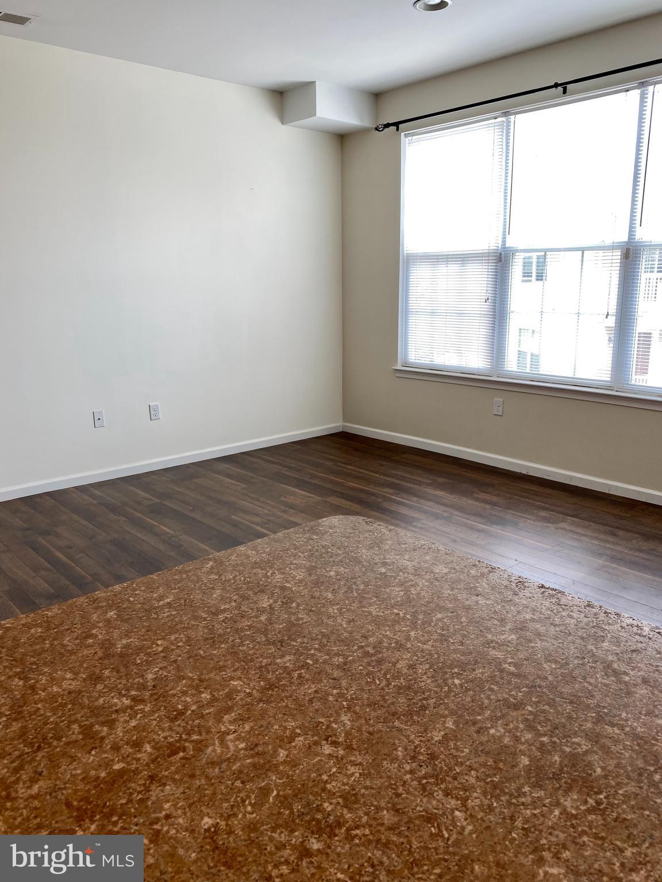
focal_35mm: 26
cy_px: 441
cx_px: 331
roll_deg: -0.4
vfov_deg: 67.3
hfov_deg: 53.1
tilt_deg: -13.0
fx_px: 663
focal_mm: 4.25
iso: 32
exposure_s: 1/120
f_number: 1.8
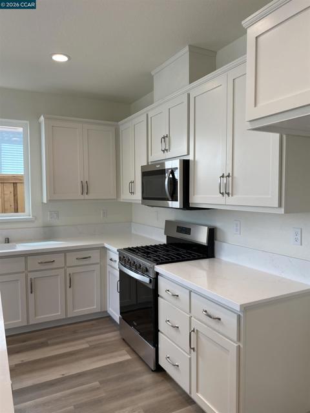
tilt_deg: -5.6
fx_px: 310
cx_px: 155
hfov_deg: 53.1
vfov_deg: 67.3
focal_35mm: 26
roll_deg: +1.1
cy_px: 206
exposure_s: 1/122
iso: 40
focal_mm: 4.25
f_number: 1.8
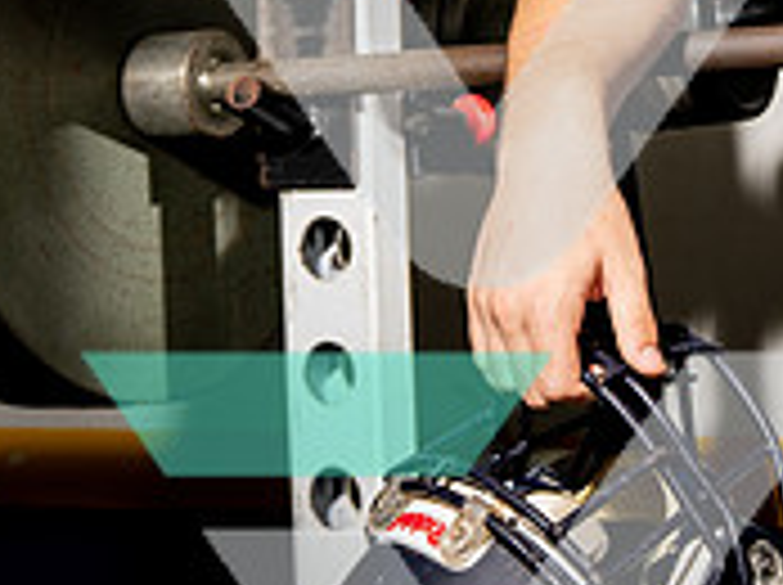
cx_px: 1020
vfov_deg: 13.3
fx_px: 2485
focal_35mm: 110
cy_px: 63
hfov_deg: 16.9
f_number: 4.5
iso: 200
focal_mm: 29
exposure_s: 1/250
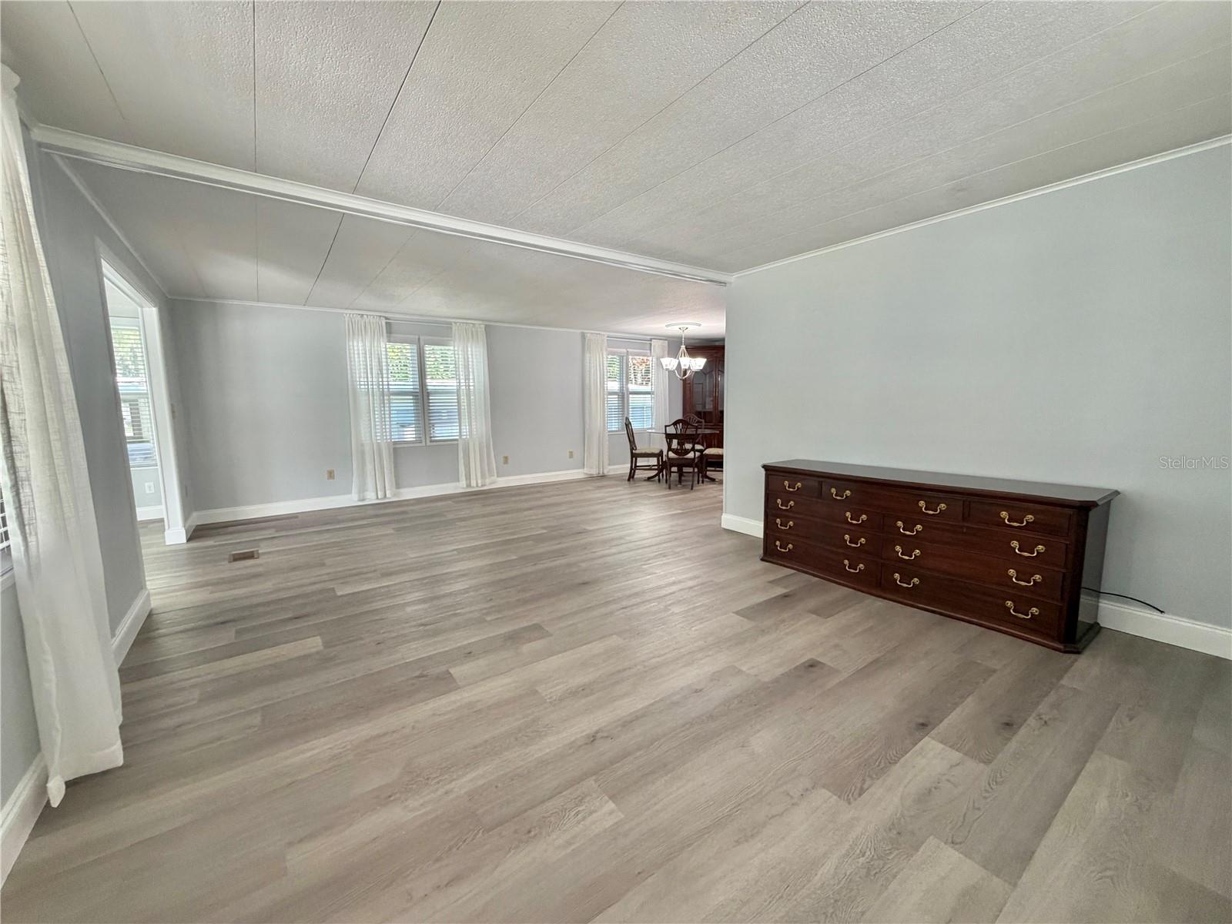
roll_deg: +0.8
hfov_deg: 102.1
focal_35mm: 14
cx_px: 616
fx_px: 498
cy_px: 462
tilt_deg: -7.3
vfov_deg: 85.7
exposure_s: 1/120
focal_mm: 2.22
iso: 320
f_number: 2.2
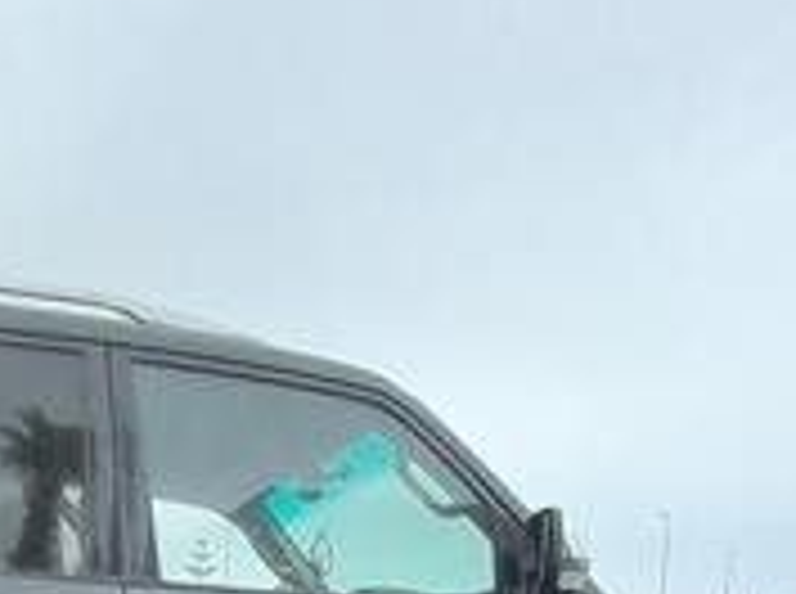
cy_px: 812
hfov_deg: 37.8
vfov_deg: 25.2
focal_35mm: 48
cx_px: 121
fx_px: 1102
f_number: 2.2
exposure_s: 1/1157
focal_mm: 1.13
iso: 40
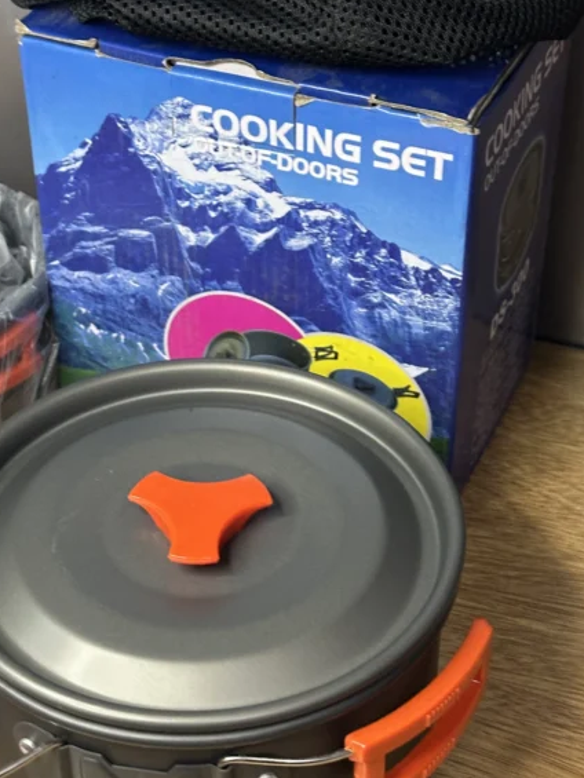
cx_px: 222
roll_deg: +0.8
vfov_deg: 28.5
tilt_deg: -37.0
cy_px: 361
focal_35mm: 68
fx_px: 1529
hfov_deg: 21.6
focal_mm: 6.86
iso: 400
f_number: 1.78
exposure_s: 1/33
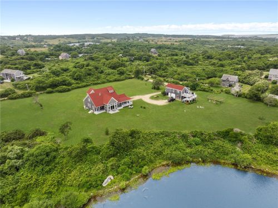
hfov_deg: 71.6
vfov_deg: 56.8
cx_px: 139
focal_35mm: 24
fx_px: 193
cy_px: 104
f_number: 2.8
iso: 100
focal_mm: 12.29
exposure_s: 1/1600
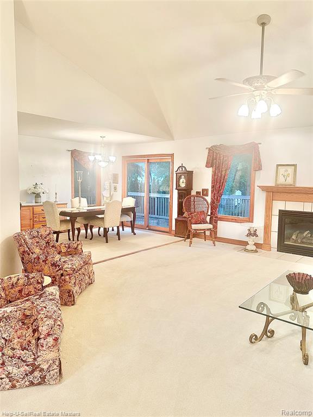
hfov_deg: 56.8
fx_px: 289
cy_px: 208
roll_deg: -1.5
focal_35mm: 24
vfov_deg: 71.6
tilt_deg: -5.3
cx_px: 156
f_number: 1.78
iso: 125
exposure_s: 1/60
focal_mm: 6.86
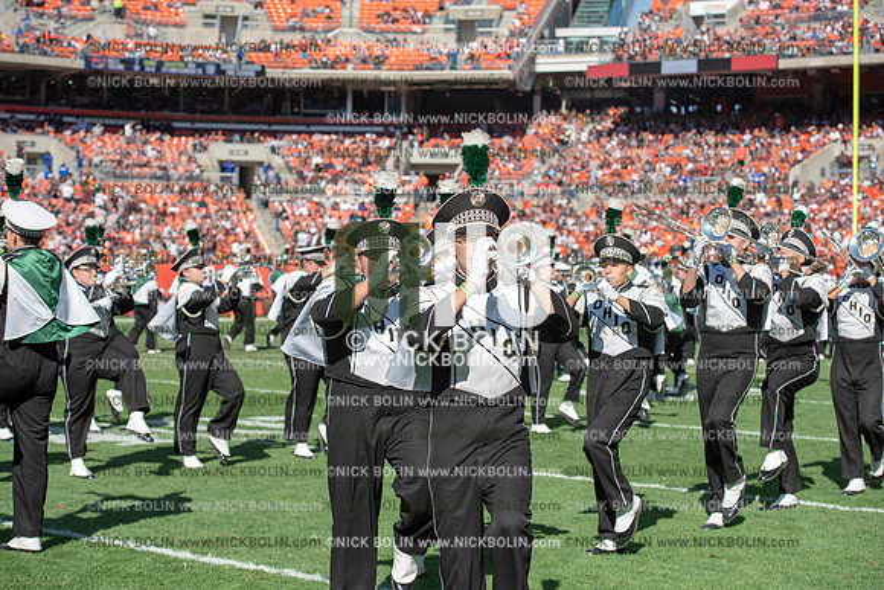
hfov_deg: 28.8
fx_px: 1719
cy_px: 295
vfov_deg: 19.5
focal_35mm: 70
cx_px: 442
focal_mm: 70
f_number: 5
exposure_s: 1/2000
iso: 400
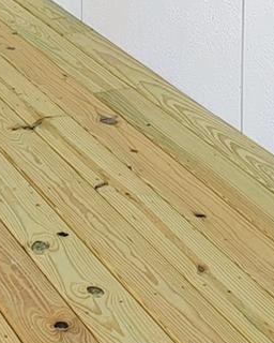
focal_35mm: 117
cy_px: -293
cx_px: 110
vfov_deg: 14.3
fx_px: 1186
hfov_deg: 13.2
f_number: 1.7
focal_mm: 4.71
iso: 135
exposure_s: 1/120
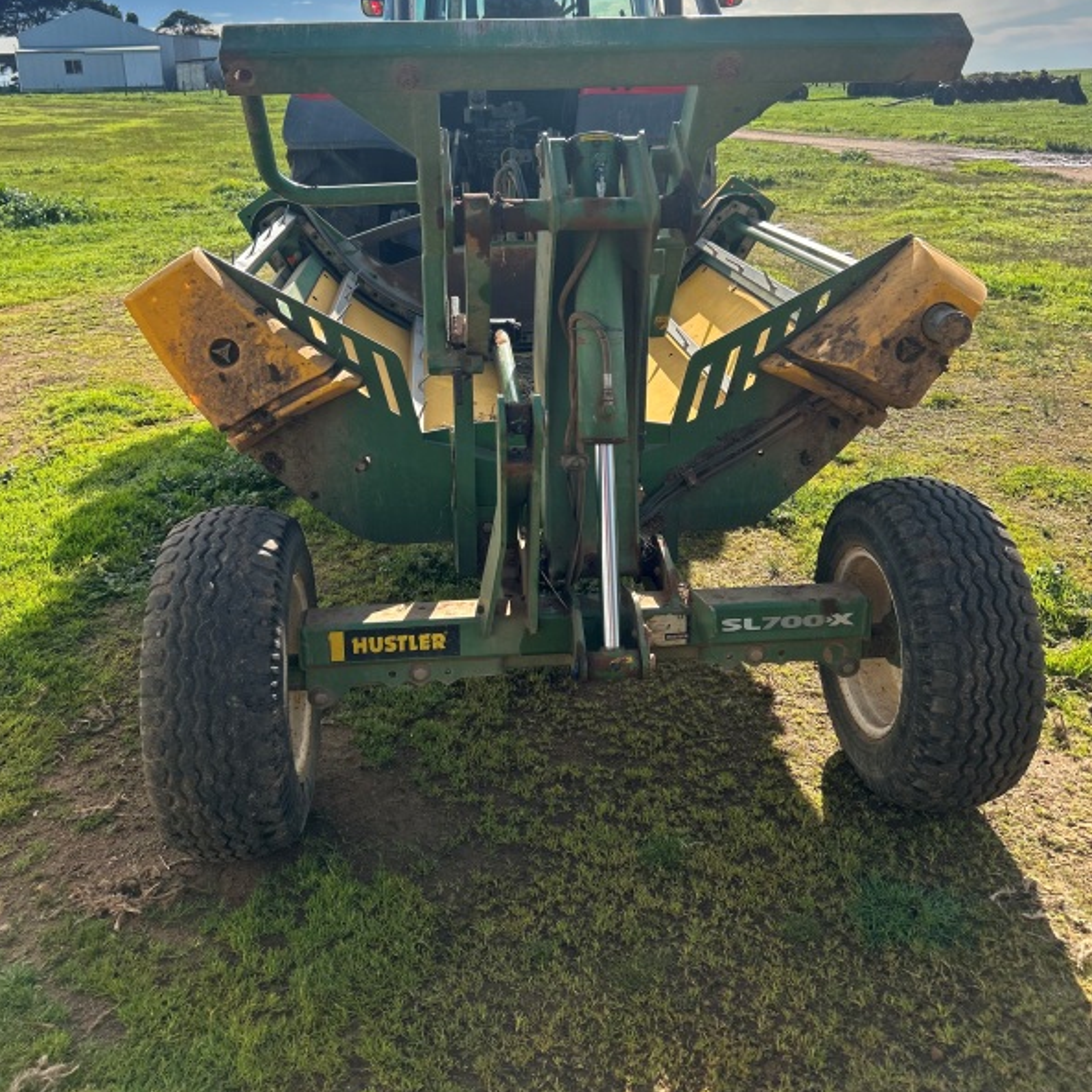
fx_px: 1106
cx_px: 541
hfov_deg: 52.5
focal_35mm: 31
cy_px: 389
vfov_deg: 51.8
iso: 50
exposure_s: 1/3356
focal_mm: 5.7
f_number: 1.5
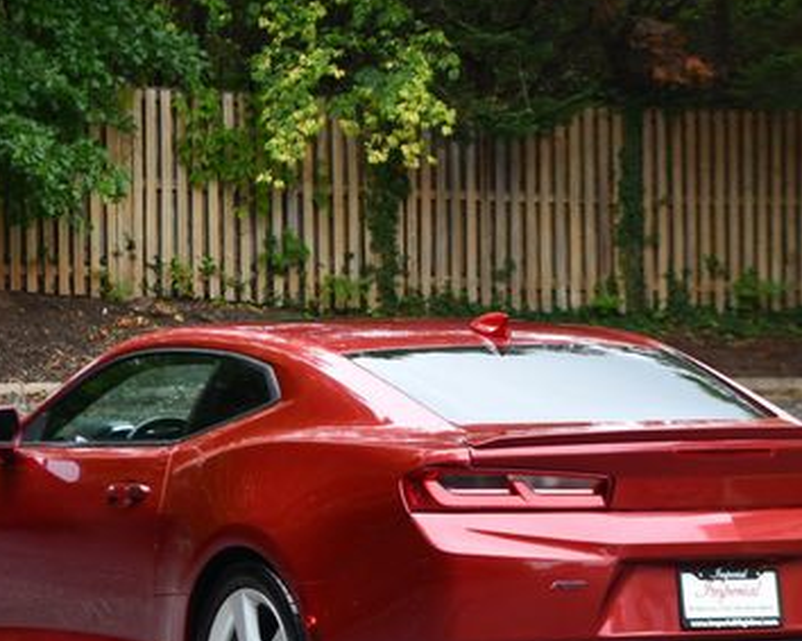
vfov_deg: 8.1
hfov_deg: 10.2
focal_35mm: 190
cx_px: 372
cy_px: 410
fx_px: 4509
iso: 400
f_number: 5
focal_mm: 75
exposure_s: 1/250
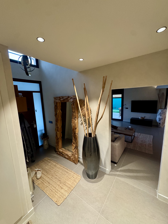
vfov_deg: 102.1
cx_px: 84
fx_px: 91
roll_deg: +1.4
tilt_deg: -9.8
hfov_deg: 85.7
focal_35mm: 14
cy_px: 112
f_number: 2.2
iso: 640
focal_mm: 2.22
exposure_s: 1/60
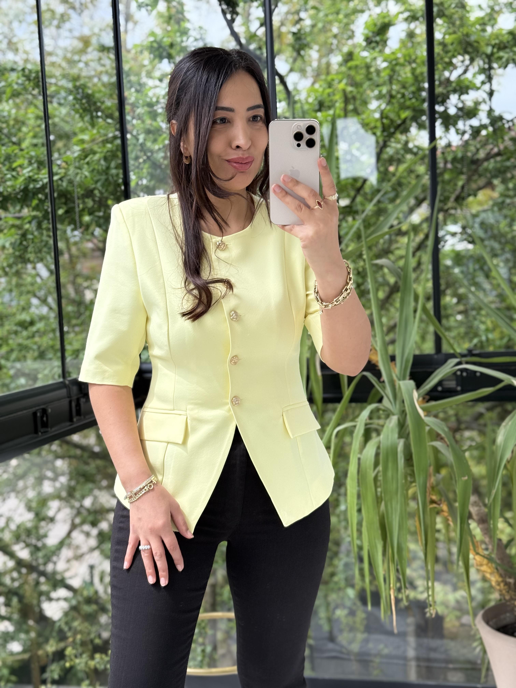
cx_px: 258
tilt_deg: -20.5
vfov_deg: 39.7
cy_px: 344
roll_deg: +3.8
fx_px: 954
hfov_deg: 30.3
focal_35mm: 48
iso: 80
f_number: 1.78
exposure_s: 1/527
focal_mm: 6.76
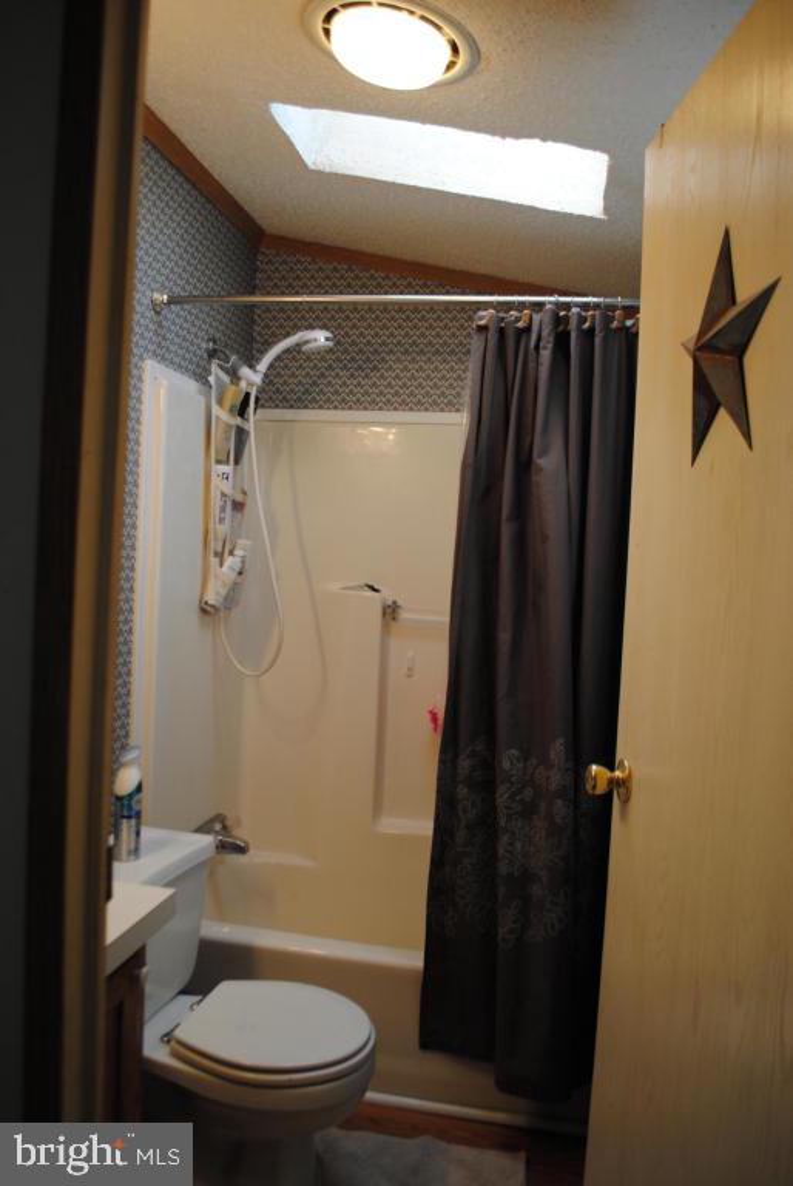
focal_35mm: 27
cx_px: 396
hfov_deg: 48.0
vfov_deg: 67.3
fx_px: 890
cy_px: 593
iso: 200
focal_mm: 18
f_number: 3.5
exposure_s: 1/40
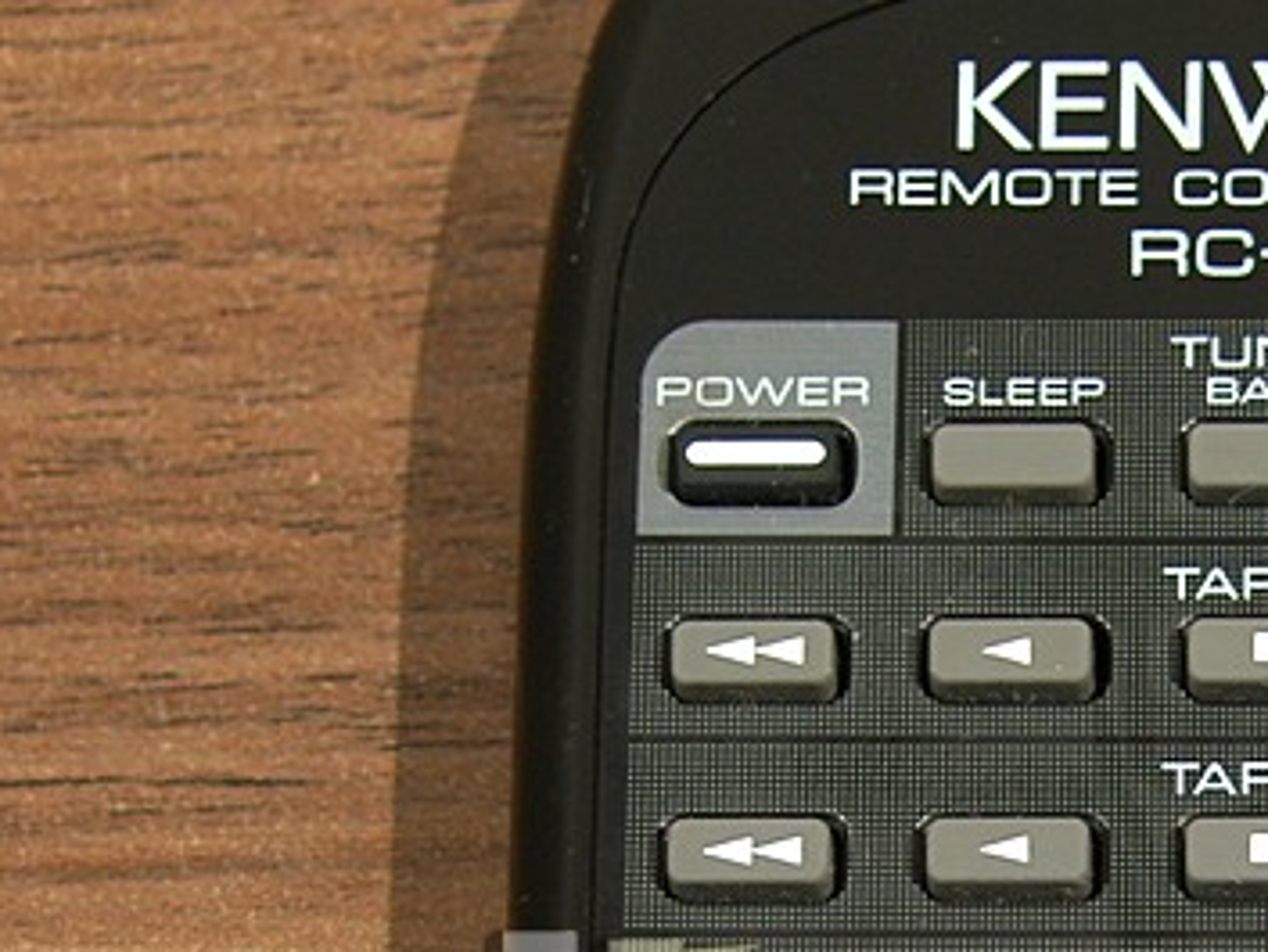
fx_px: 8831
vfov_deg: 6.1
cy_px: 1056
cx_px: 1099
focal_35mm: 241
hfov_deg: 8.2
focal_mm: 22
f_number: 3.2
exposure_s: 1/100
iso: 50
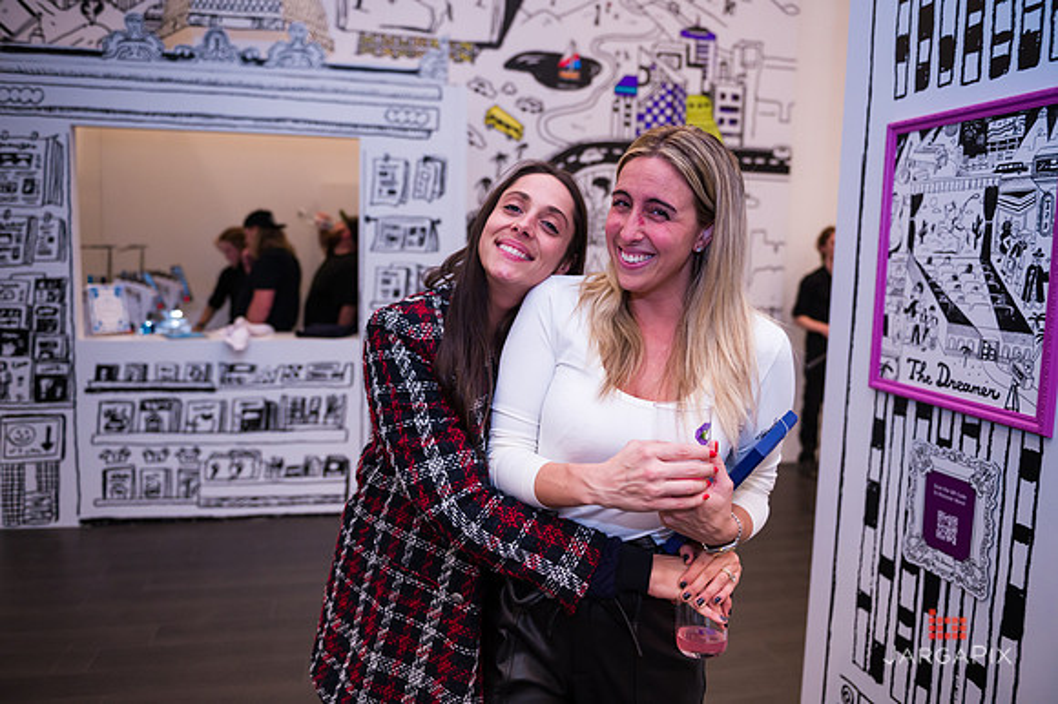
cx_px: 529
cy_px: 352
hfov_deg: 65.5
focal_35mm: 28
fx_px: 822
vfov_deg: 46.4
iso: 1600
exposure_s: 1/400
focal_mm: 28
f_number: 3.2
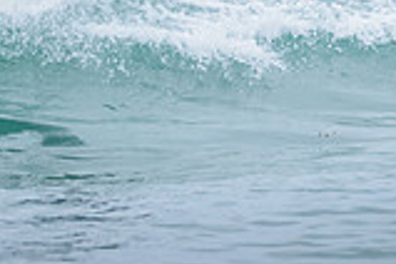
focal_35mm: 2241
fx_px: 24649
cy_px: -63
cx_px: 100
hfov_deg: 0.9
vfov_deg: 0.6
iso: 400
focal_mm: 500
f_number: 5.6
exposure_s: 1/800
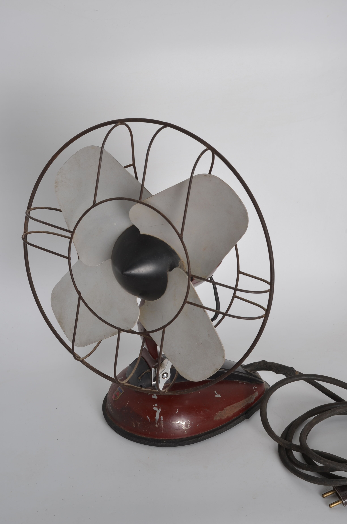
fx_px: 1089
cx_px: 174
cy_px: 262
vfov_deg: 27.0
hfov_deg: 18.1
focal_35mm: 75
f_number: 11
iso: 100
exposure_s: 1/125
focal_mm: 50
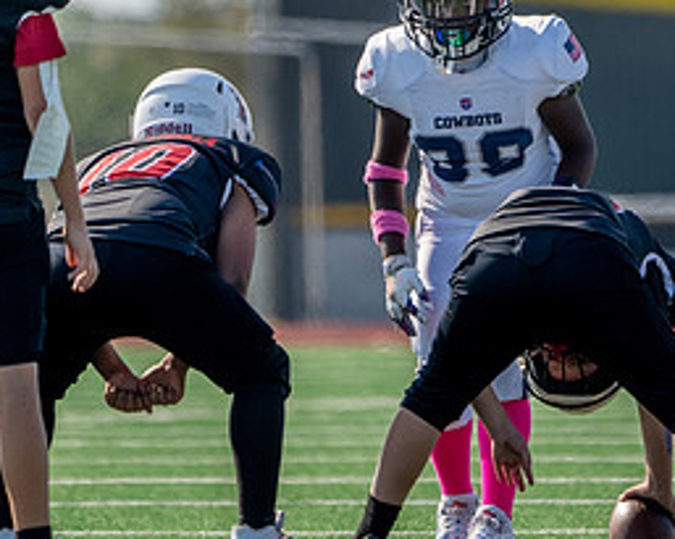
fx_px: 18598
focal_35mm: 932
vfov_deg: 1.7
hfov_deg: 2.1
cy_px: 137
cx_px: 473
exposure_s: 1/1250
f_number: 5.6
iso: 250
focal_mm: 400
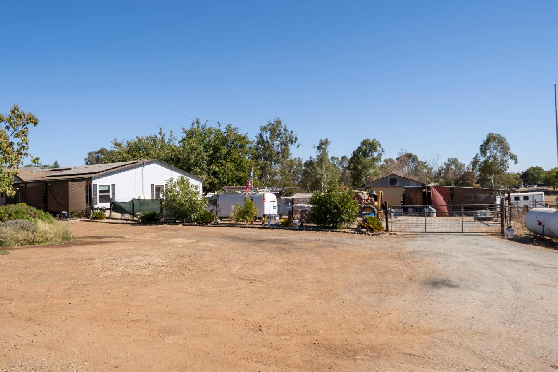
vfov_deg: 51.3
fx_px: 387
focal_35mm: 25
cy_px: 183
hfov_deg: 71.5
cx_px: 282
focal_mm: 16
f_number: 10
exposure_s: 1/200
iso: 100
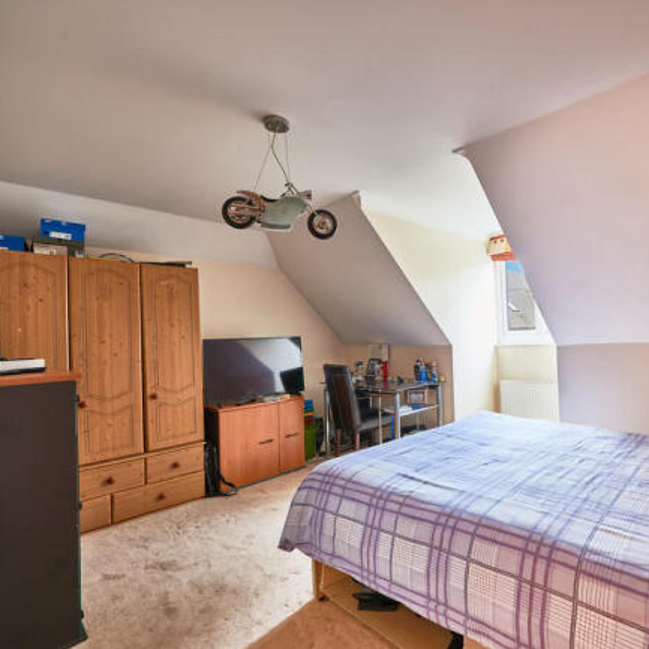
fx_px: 382
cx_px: 404
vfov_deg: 80.7
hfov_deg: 79.3
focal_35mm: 18
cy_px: 324
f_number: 8
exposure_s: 6
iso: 100
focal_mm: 14
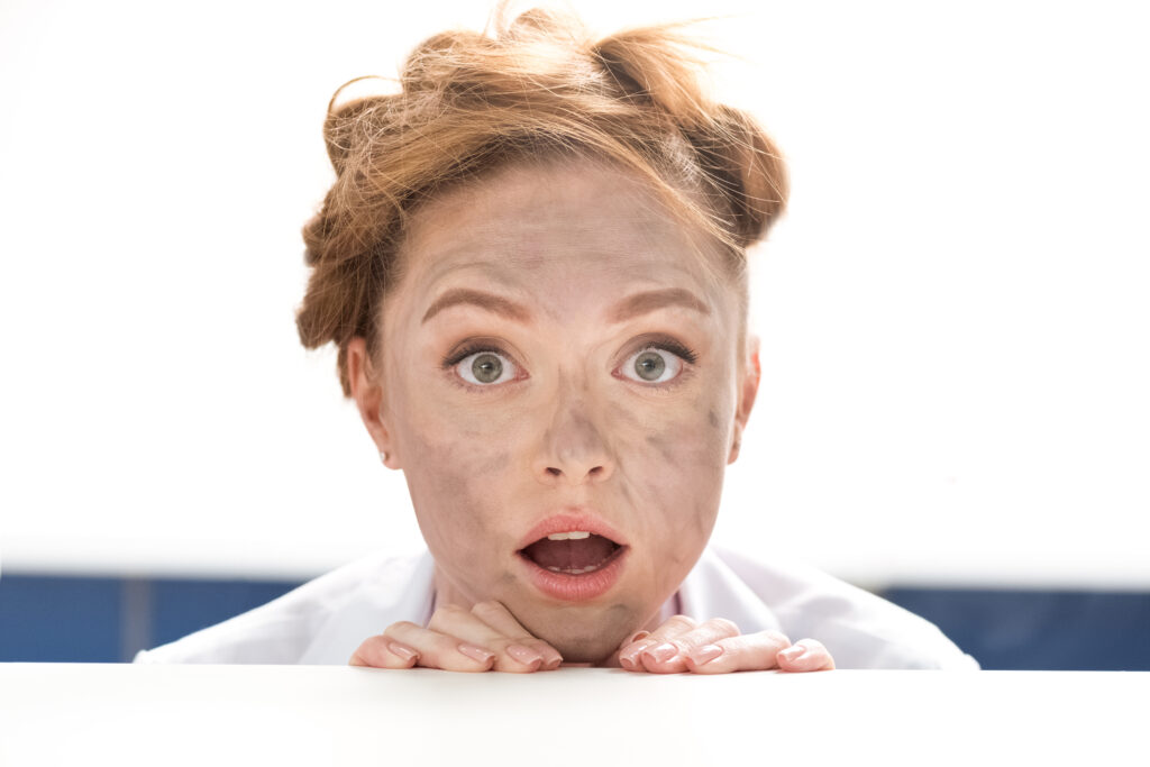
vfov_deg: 13.0
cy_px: 384
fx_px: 3354
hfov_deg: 19.5
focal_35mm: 105
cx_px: 575
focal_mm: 105
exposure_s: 1/160
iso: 640
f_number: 4.5
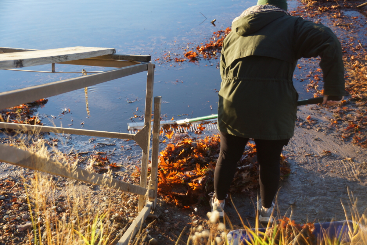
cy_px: 122
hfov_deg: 46.4
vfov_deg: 31.9
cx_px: 184
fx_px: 428
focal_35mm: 42
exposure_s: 1/60
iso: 160
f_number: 4
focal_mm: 28
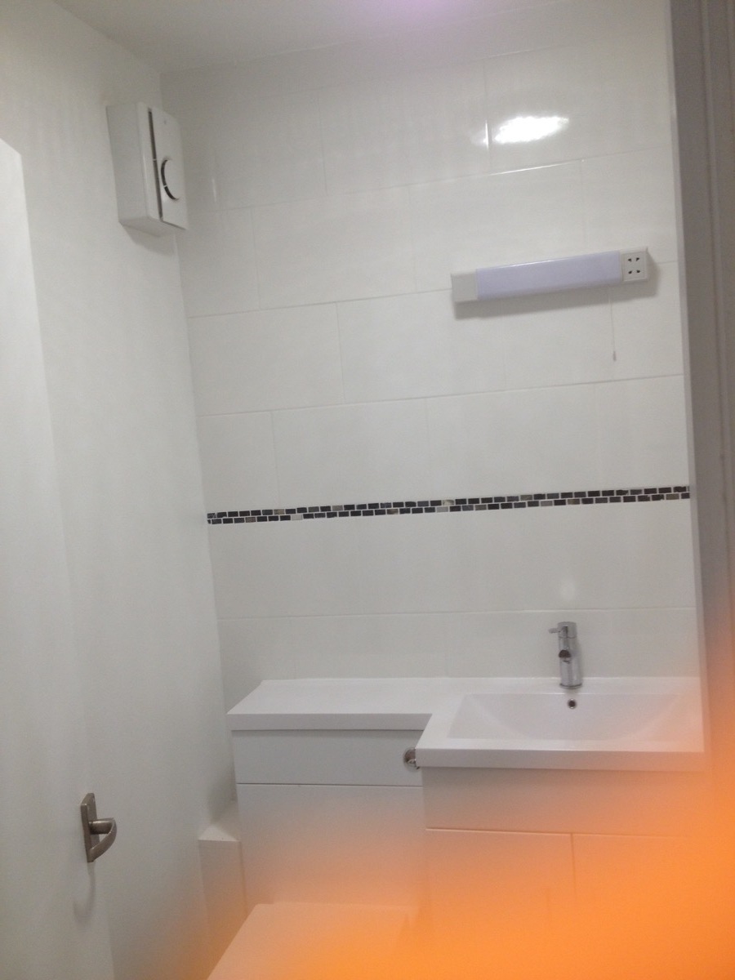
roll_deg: +3.8
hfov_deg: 40.7
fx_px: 991
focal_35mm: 35
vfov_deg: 52.6
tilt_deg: -3.8
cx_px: 368
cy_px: 490
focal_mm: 4.28
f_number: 2.4
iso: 50
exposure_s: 1/40
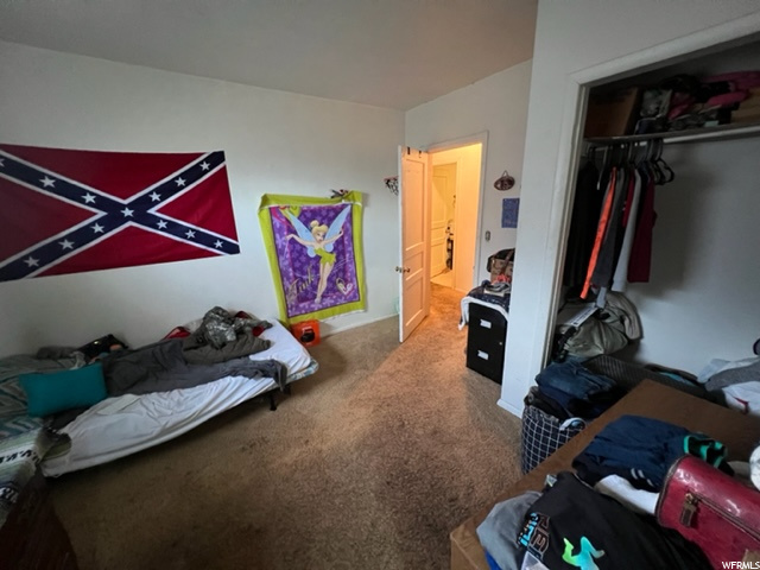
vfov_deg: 89.9
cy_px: 285
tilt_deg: -16.2
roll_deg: +1.9
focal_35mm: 13
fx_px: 285
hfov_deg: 106.2
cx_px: 380
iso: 800
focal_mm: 1.57
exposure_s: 1/60
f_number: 1.8
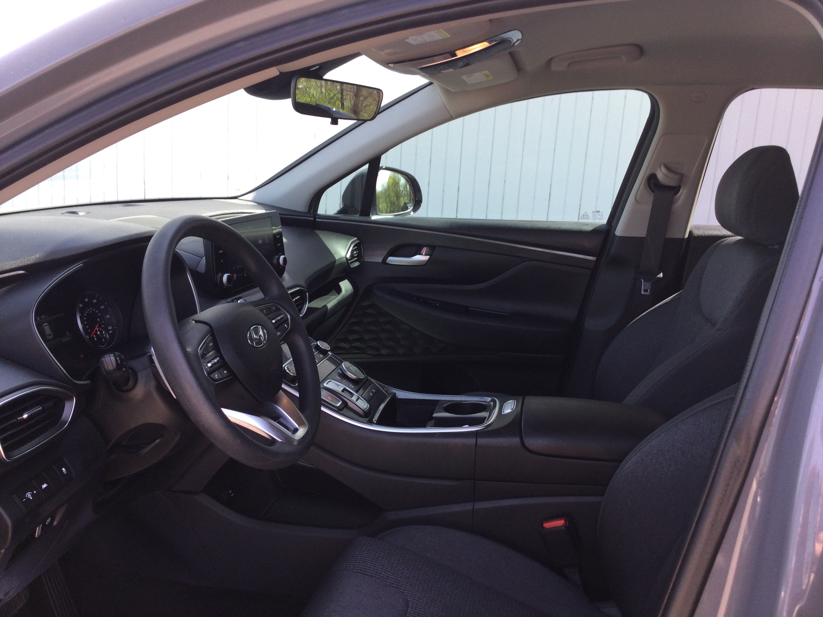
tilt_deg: -11.4
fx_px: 737
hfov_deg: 58.4
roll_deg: -3.3
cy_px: 308
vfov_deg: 45.4
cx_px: 412
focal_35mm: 31
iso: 25
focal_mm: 3.3
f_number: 2.4
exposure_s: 1/60
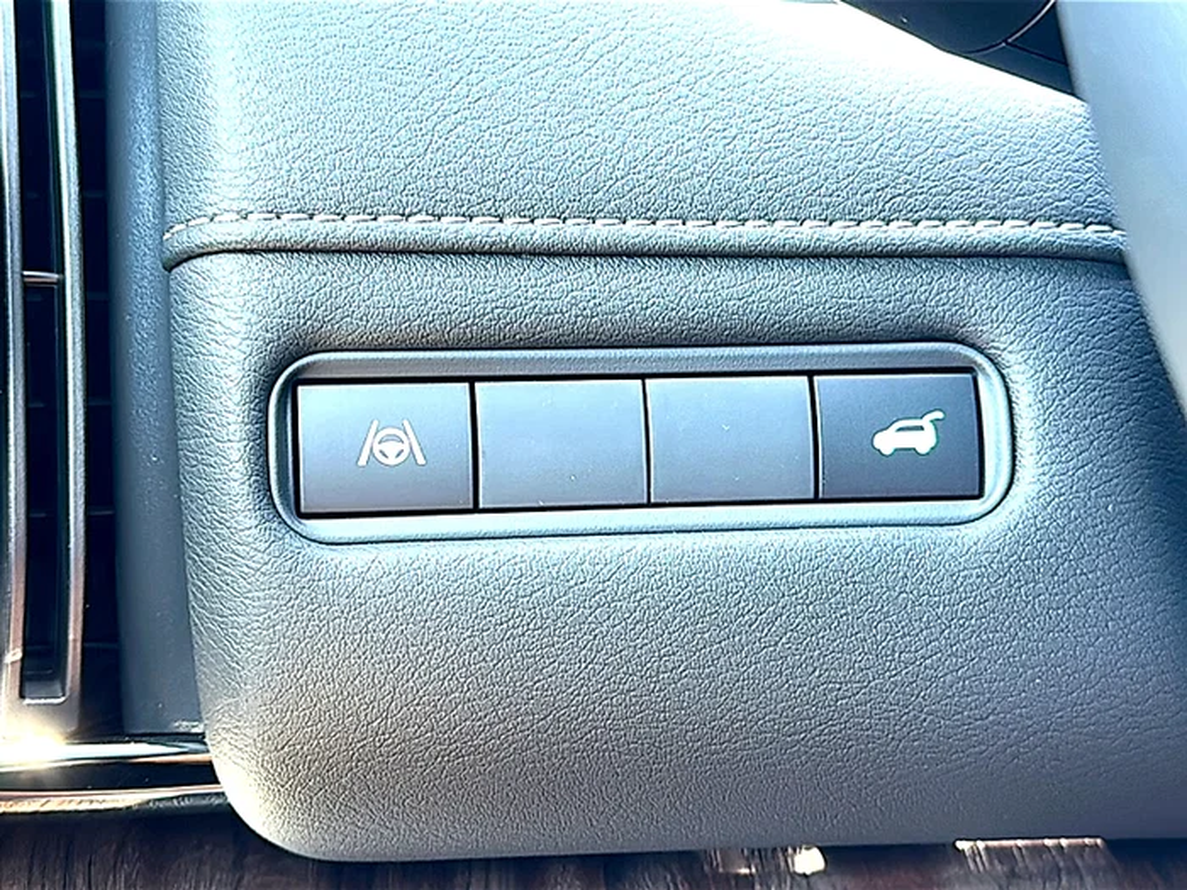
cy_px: 445
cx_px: 594
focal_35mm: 47
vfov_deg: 30.9
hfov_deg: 40.4
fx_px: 1612
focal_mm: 6.86
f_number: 1.78
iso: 64
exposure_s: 1/44
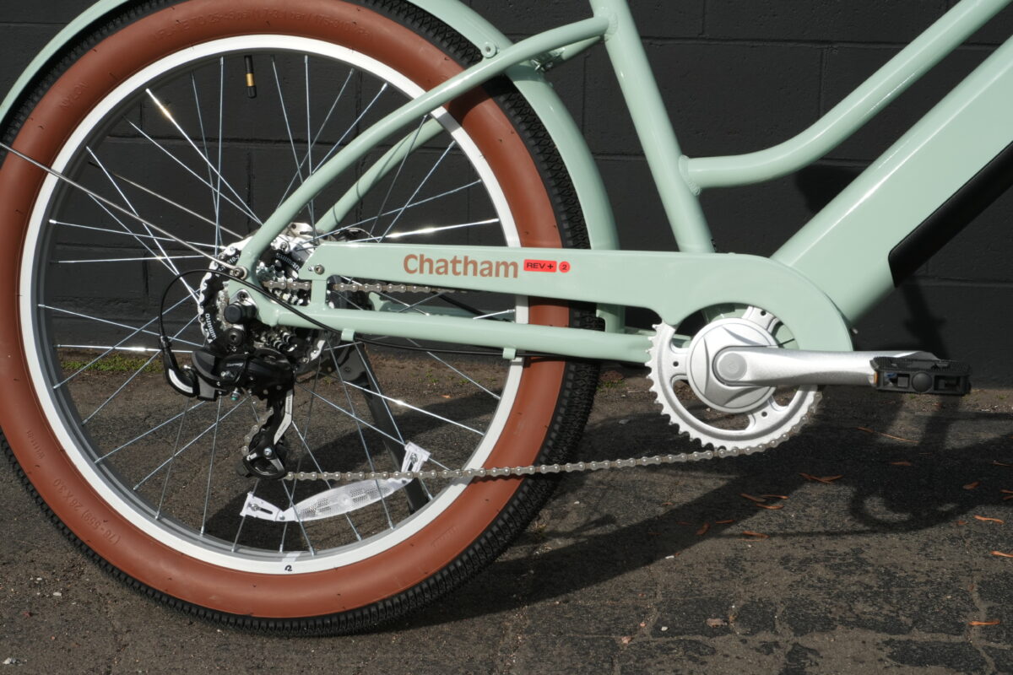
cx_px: 506
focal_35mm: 52
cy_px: 338
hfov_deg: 37.9
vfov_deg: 25.8
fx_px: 1477
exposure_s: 1/125
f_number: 16
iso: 320
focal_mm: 35
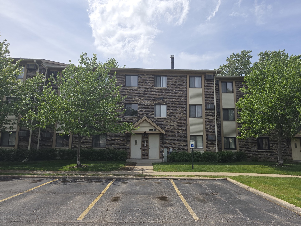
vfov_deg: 58.9
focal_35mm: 23
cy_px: 113
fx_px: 200
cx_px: 150
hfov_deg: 73.9
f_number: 1.4
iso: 10
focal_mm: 6.5
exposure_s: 1/1114
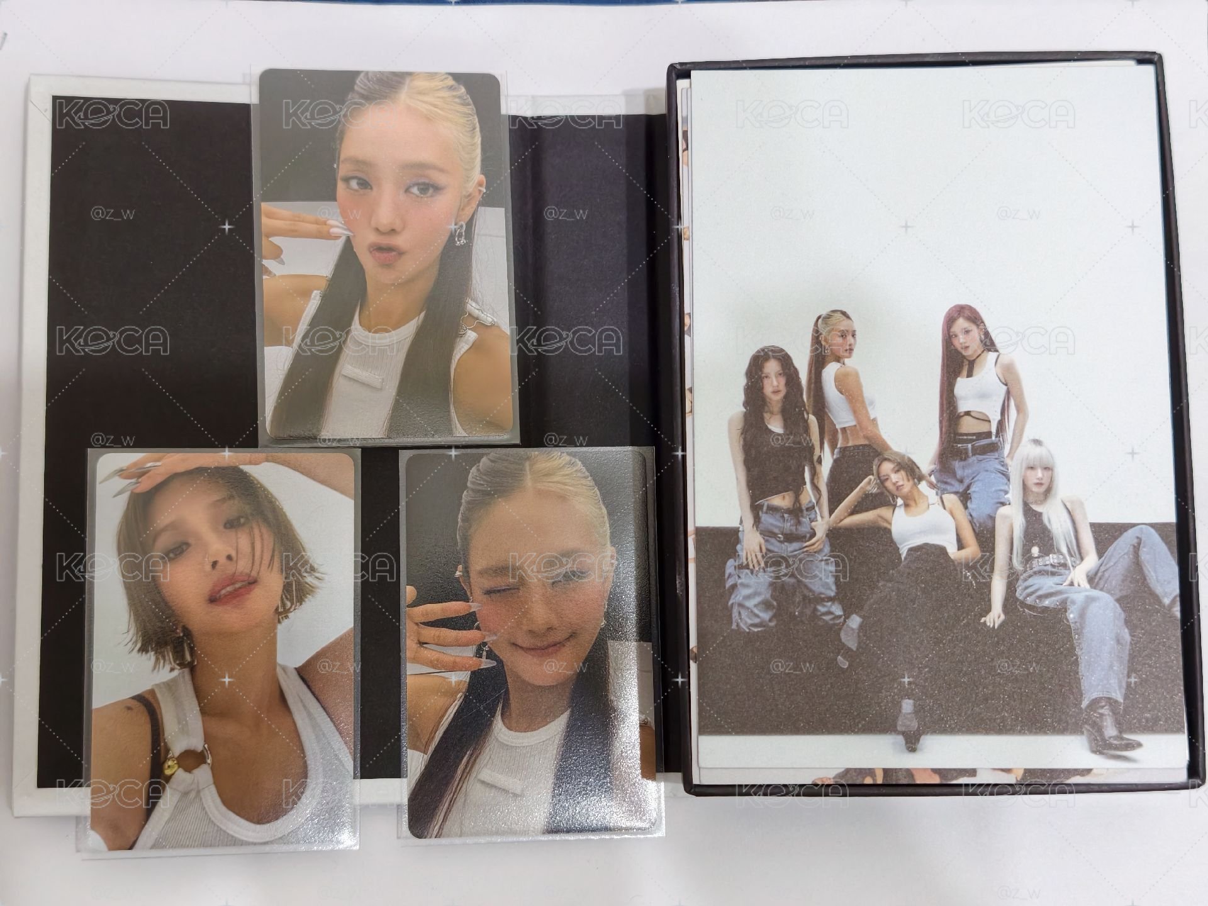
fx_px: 1675
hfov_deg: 39.7
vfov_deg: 30.3
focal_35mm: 48
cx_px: 604
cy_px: 453
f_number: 1.57
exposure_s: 1/59.9
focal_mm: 7
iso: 361
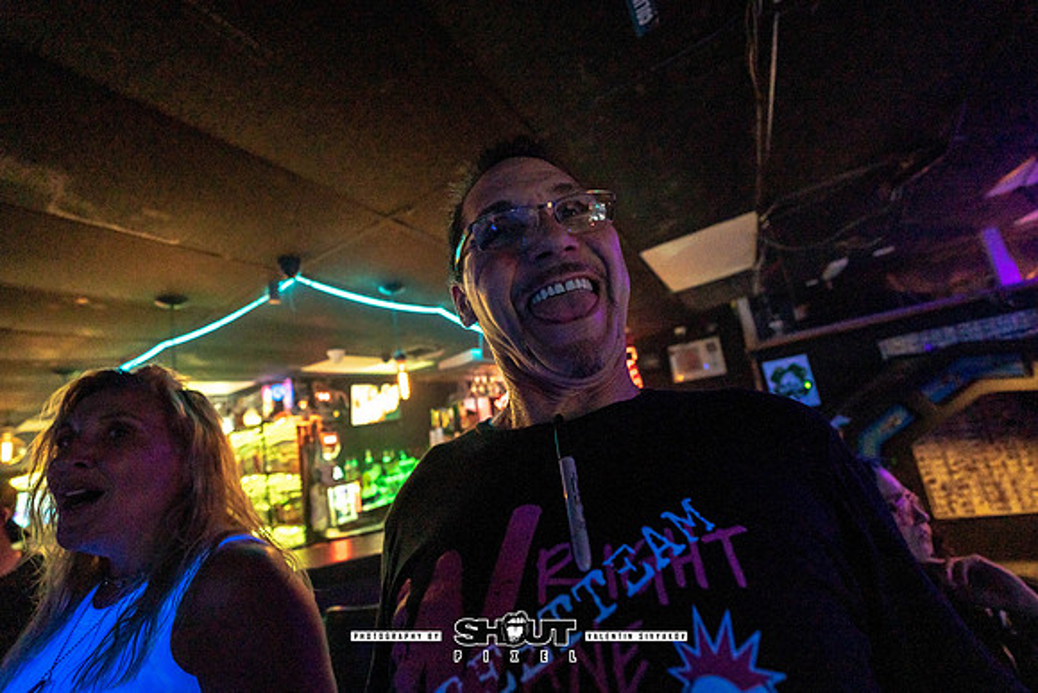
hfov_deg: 104.2
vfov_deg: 81.2
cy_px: 346
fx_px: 404
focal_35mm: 14
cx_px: 519
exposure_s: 1/200
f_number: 2.8
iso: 3200
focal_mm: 14
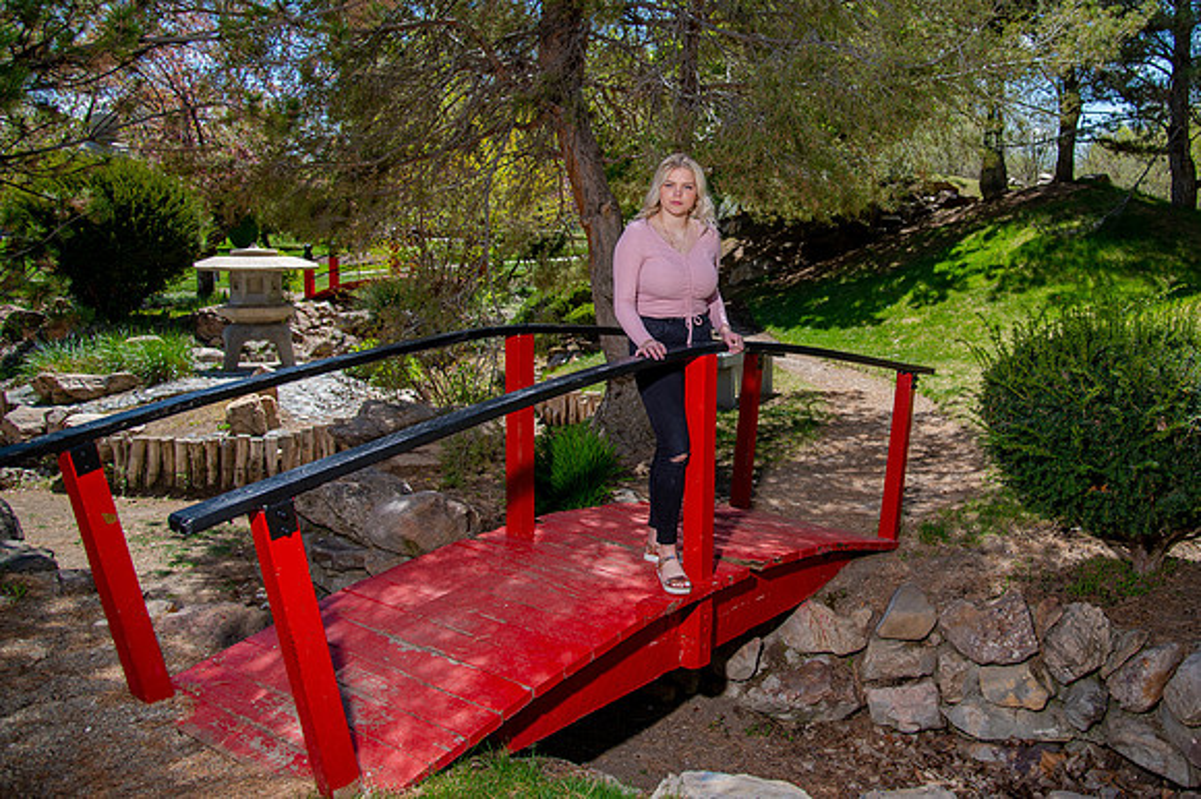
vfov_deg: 42.7
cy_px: 328
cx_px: 748
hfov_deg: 60.3
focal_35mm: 31
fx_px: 1017
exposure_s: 1/400
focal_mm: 24
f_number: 4
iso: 100
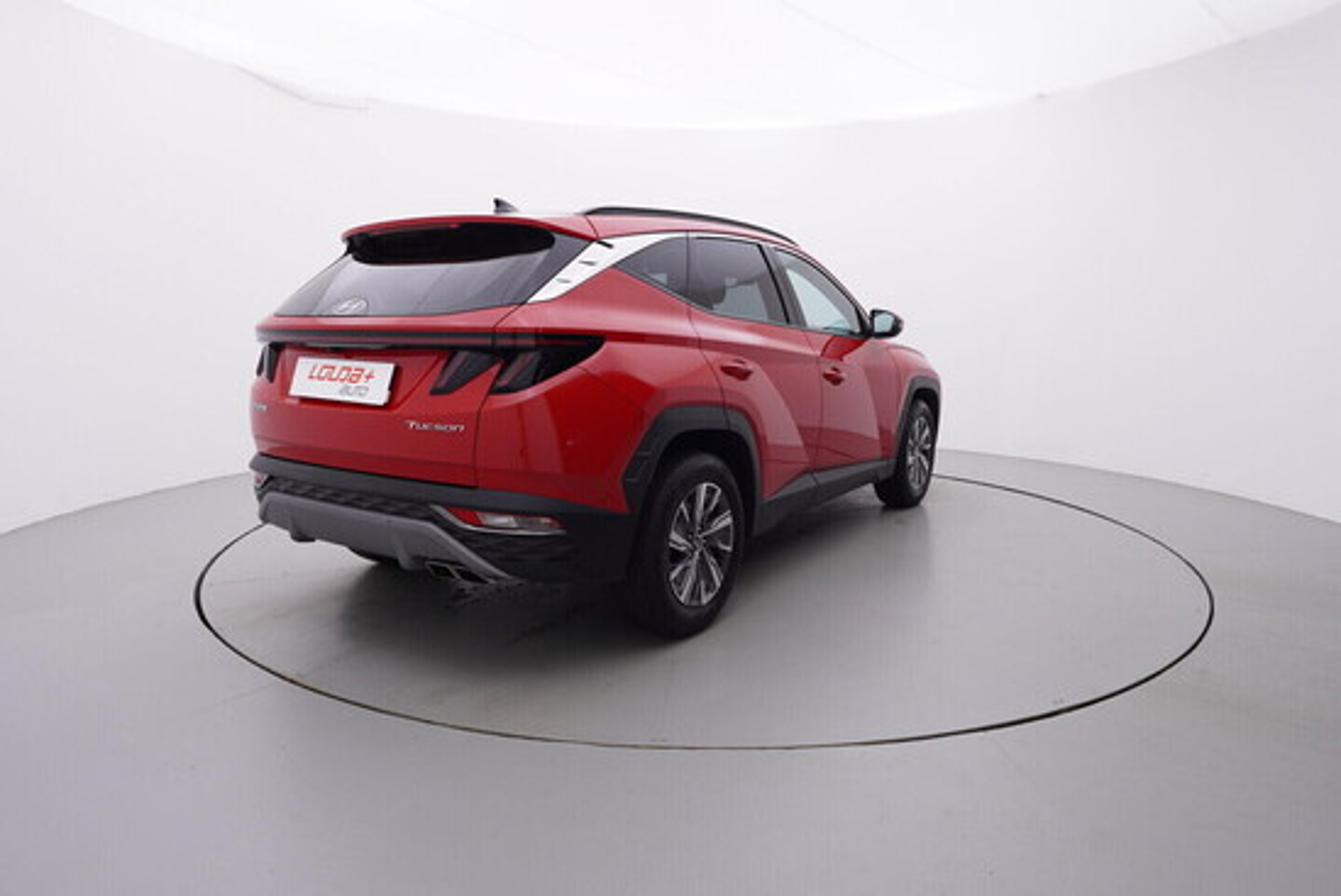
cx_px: 670
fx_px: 839
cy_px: 448
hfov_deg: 77.3
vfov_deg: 56.2
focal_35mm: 22
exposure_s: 1/80
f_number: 5
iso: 200
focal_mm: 15
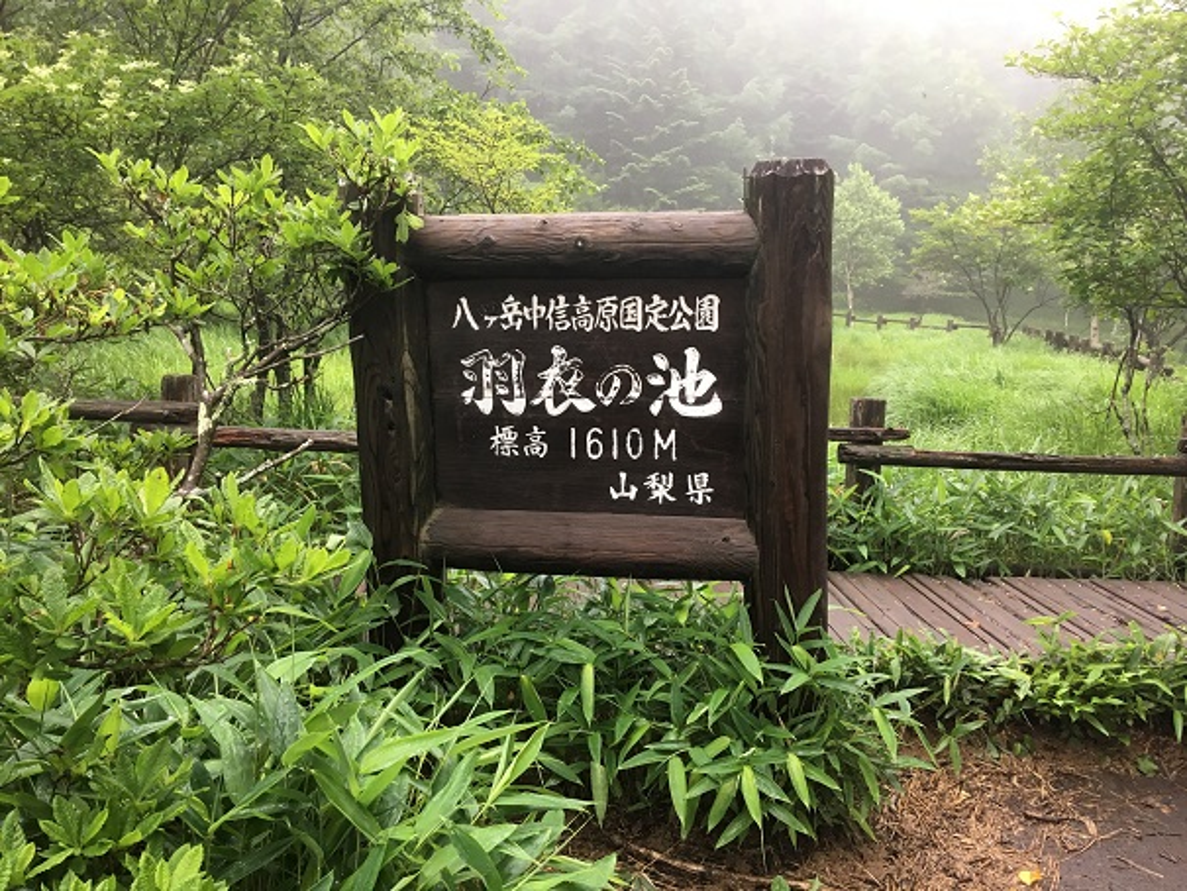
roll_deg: -2.8
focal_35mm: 29
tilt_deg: -9.0
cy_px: 446
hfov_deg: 61.6
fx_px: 995
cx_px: 594
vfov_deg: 48.2
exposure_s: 1/30
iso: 32
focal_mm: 4.15
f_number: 2.2
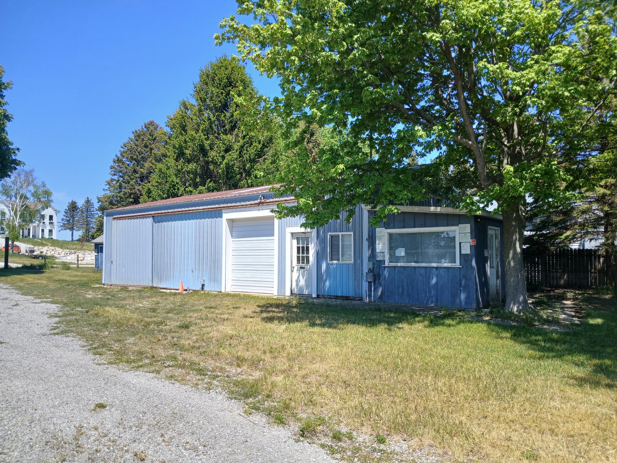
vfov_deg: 53.1
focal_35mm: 26
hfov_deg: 67.3
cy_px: 232
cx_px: 308
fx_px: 463
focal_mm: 3.98
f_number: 1.8
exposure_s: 1/415
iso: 20
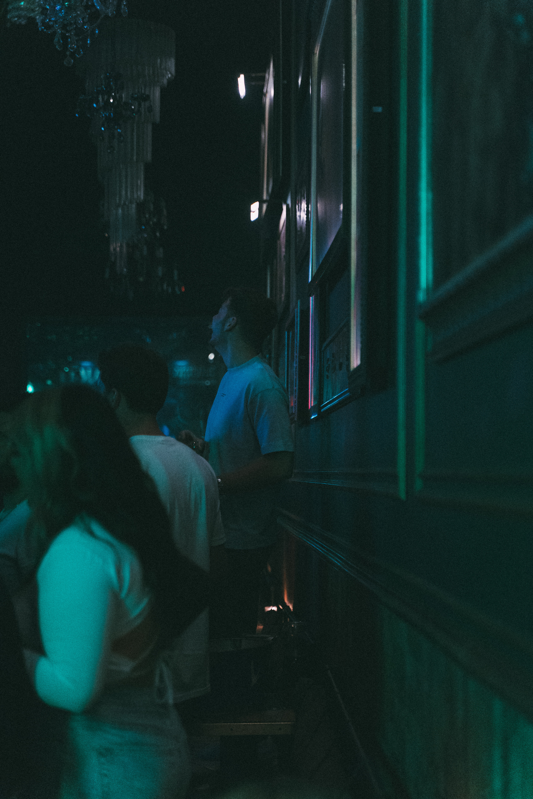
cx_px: 266
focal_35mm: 75
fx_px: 1665
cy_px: 400
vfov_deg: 27.0
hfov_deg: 18.2
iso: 3200
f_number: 2.8
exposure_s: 1/100
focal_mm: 75
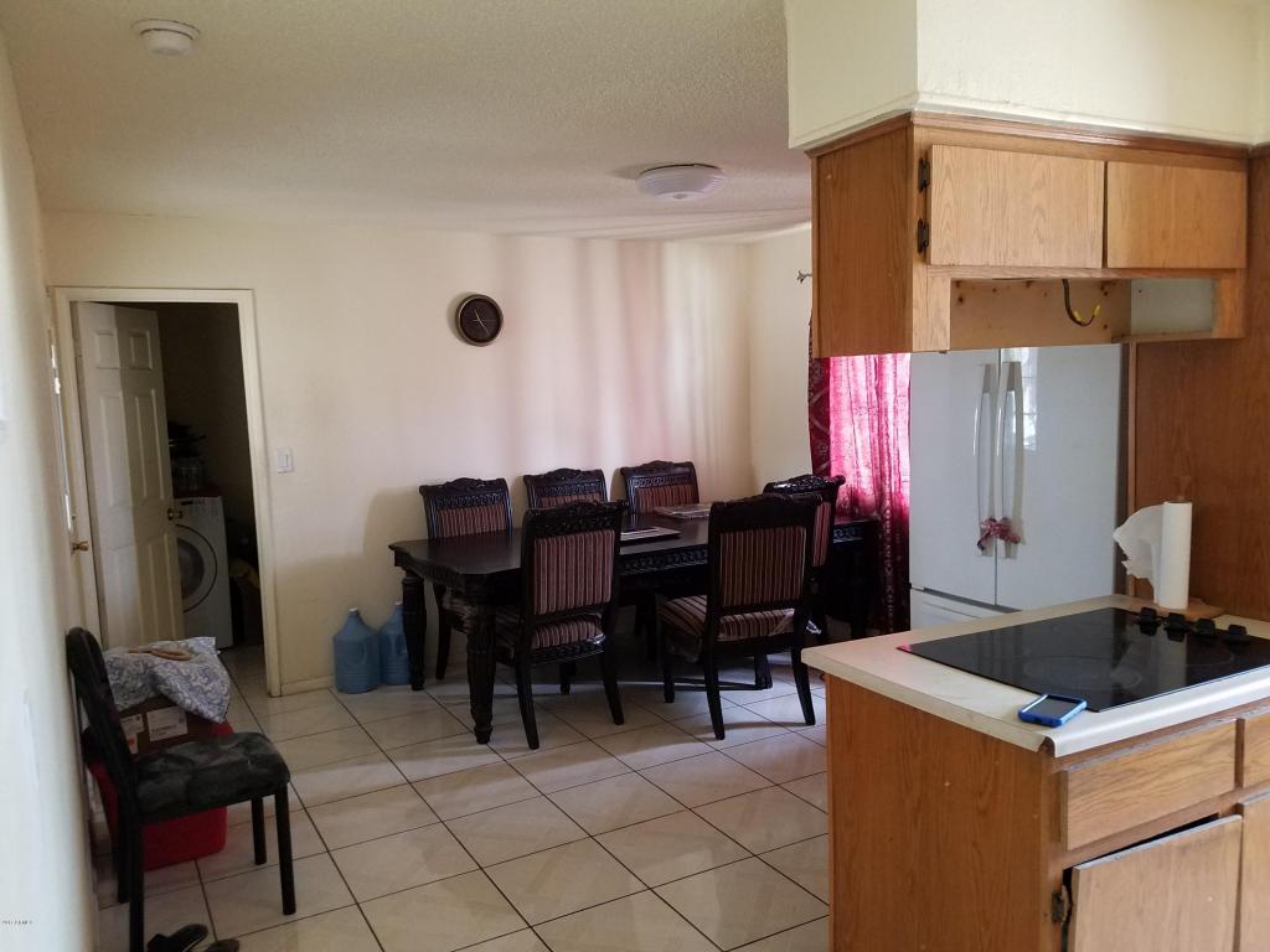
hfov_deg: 67.3
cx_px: 635
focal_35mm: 26
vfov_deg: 53.1
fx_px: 954
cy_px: 476
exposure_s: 1/17
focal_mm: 4.2
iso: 200
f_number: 1.7
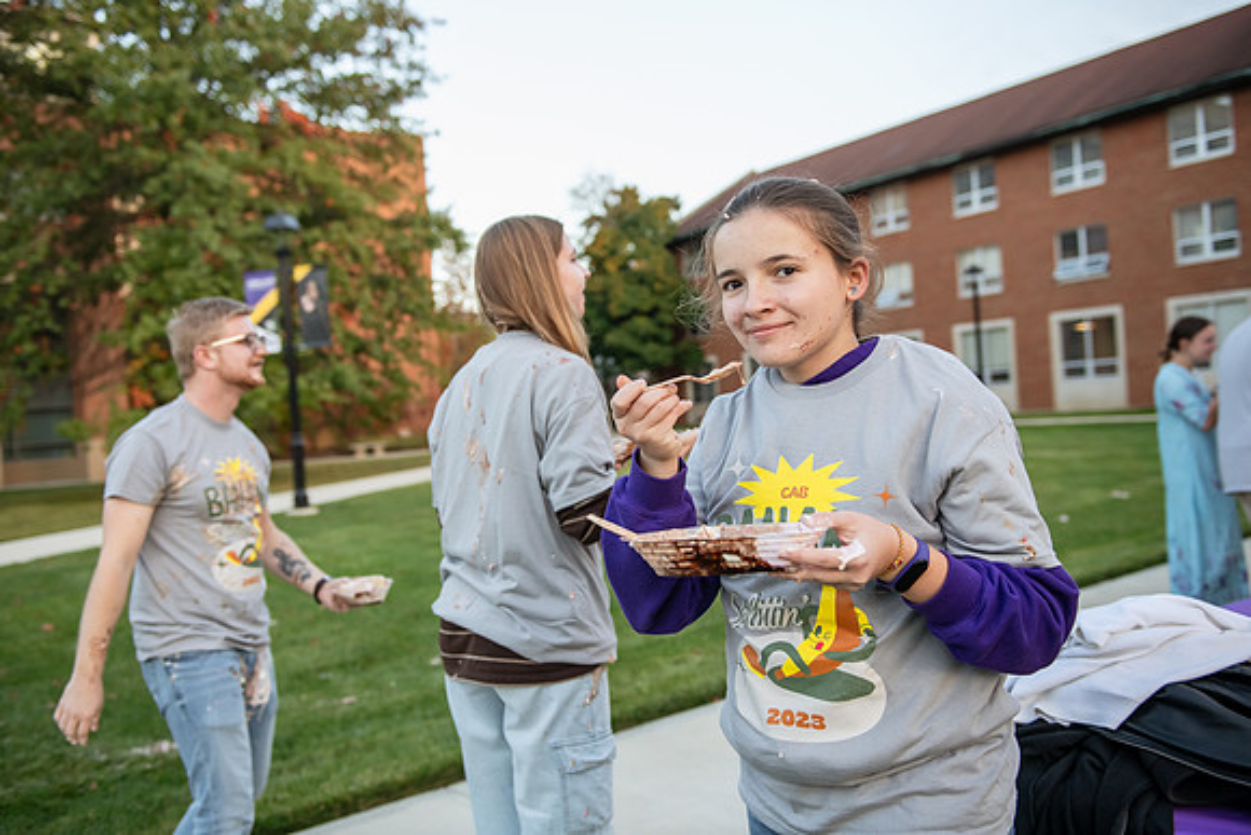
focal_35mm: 34
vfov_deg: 38.9
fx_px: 1182
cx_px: 626
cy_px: 418
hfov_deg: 55.8
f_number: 3.2
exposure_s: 1/320
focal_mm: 34
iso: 800
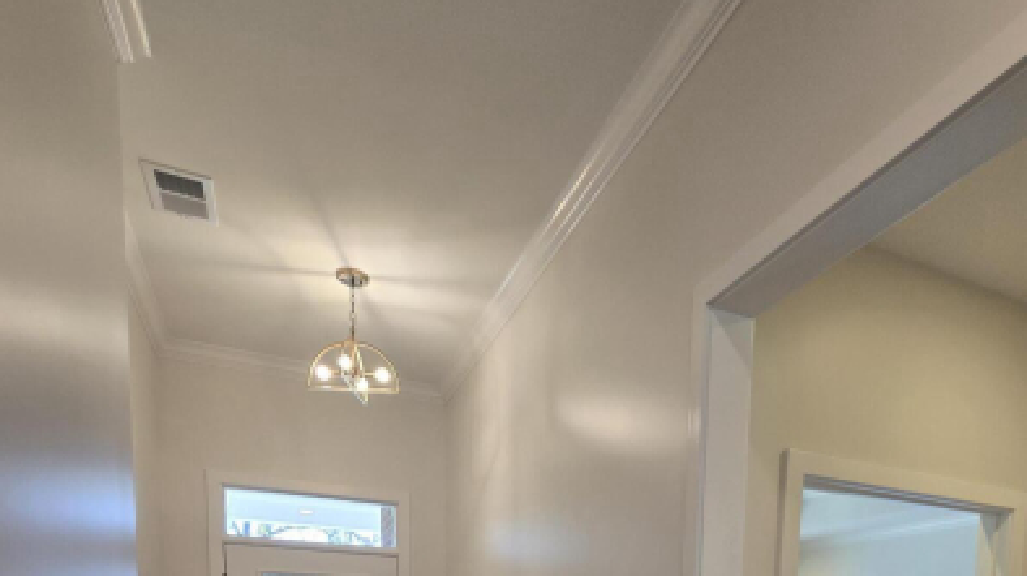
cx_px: 636
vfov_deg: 34.6
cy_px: 736
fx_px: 653
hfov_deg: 75.1
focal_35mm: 24
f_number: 2.2
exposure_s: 1/60
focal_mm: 2.2
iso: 80
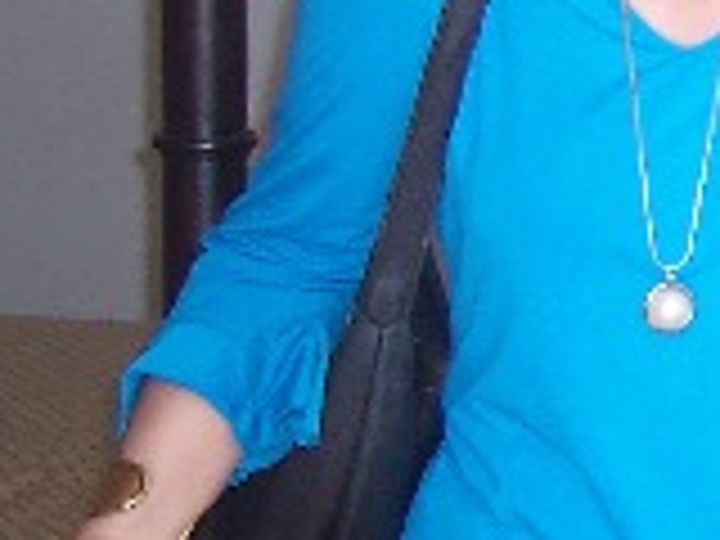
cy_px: -158
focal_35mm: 190
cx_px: 1674
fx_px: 3952
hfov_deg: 9.4
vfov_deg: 7.7
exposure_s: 1/45
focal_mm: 8
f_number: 2.8
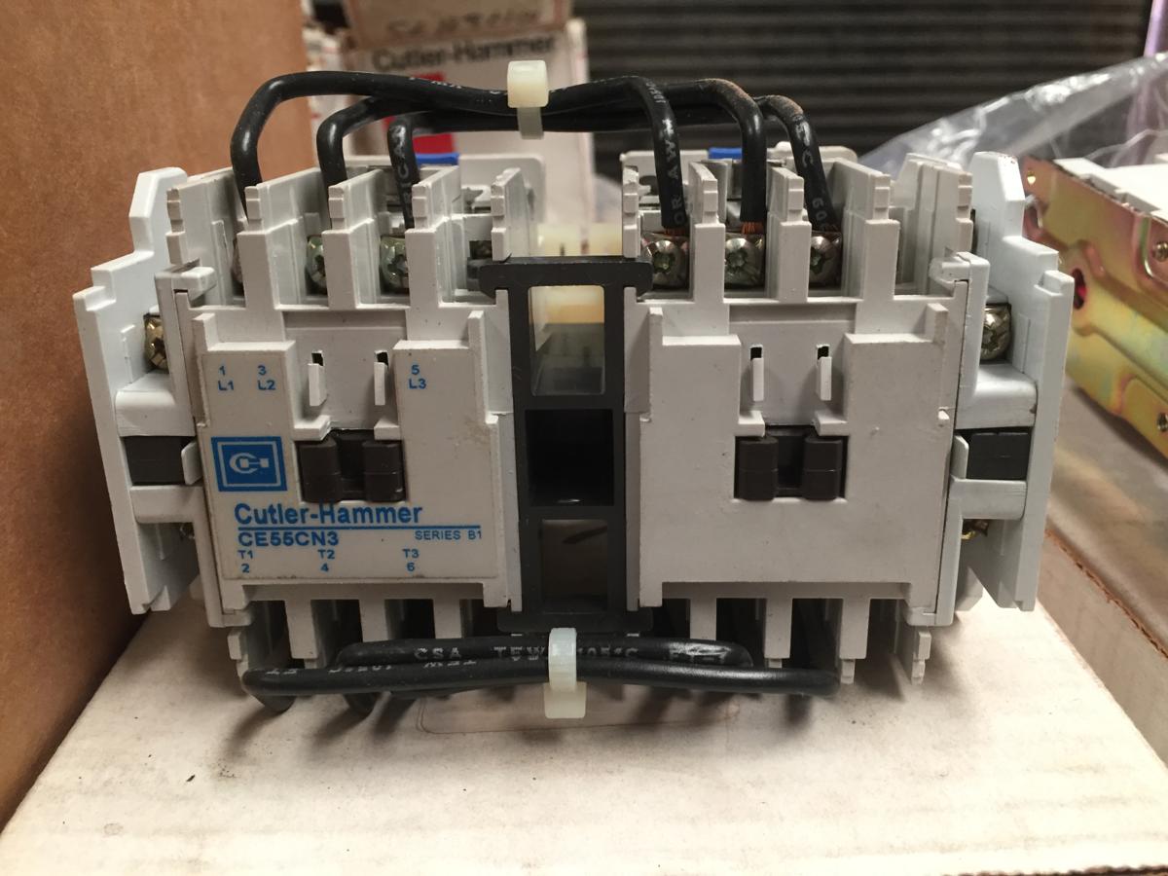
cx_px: 584
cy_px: 438
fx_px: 979
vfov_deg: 48.2
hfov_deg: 61.7
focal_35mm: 29
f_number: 2.2
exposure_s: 1/30
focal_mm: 4.15
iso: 100
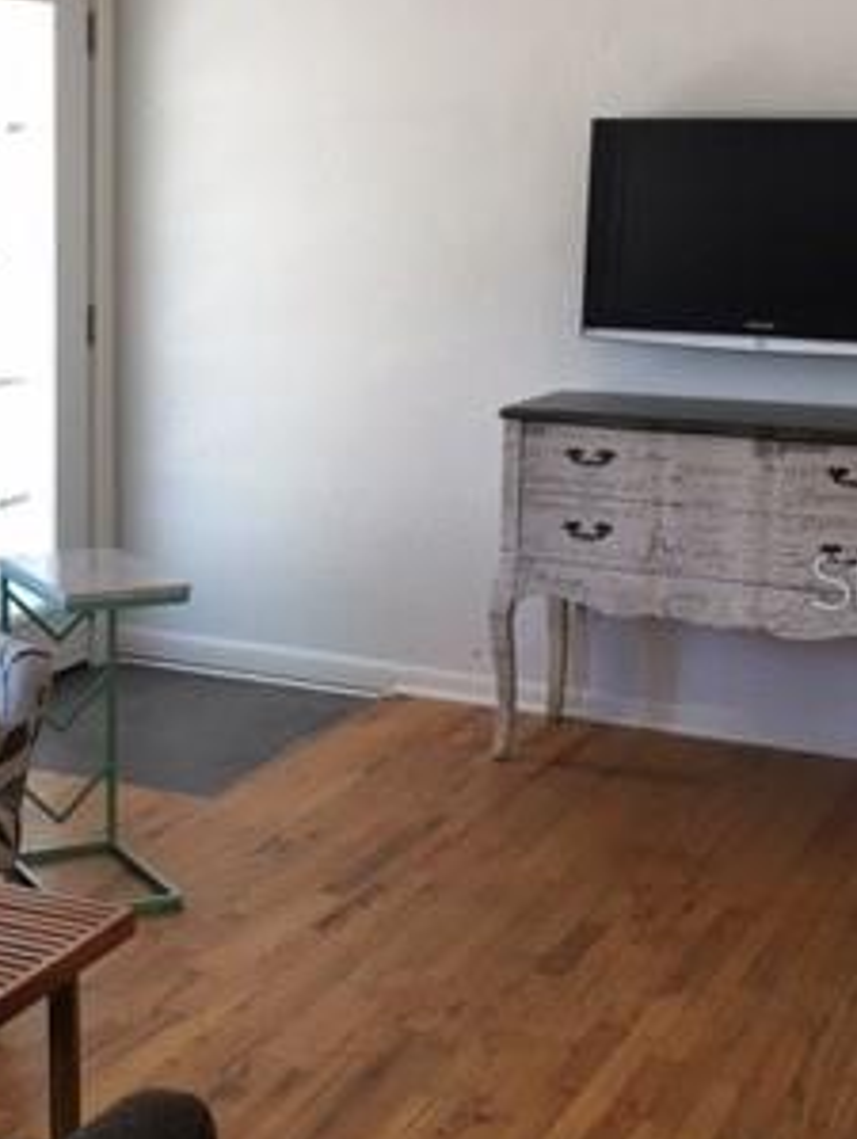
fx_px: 2042
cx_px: 255
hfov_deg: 23.5
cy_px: 579
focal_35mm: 62
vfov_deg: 31.2
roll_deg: -0.5
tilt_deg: -13.5
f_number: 2.2
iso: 32
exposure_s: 1/30
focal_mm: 4.15
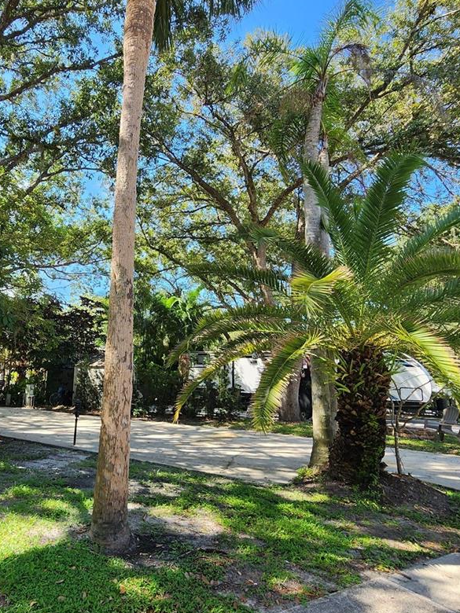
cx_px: 145
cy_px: 302
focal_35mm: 20
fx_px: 354
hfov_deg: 63.9
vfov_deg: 81.7
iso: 50
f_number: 2.2
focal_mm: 2.2
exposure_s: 1/315
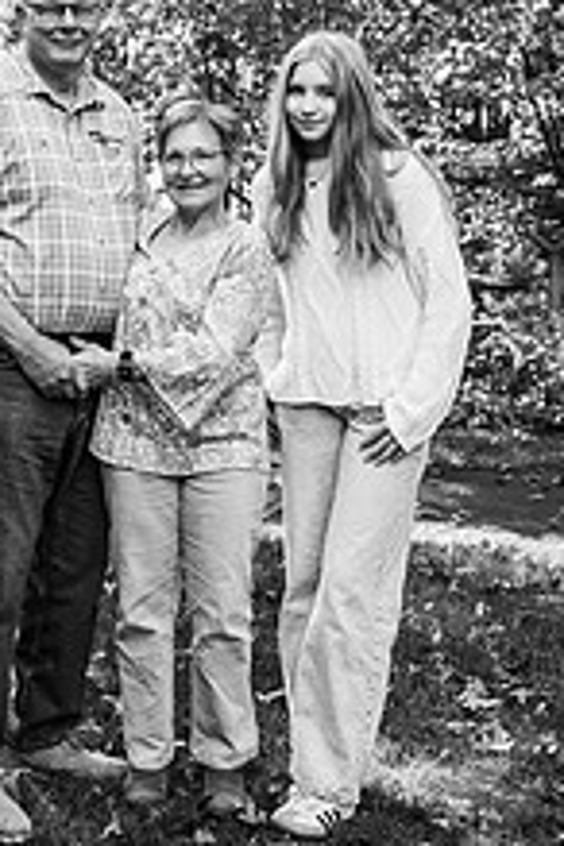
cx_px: 62
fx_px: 1739
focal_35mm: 74
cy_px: 243
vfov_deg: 27.1
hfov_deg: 18.1
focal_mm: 36
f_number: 5
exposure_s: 1/250
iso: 400
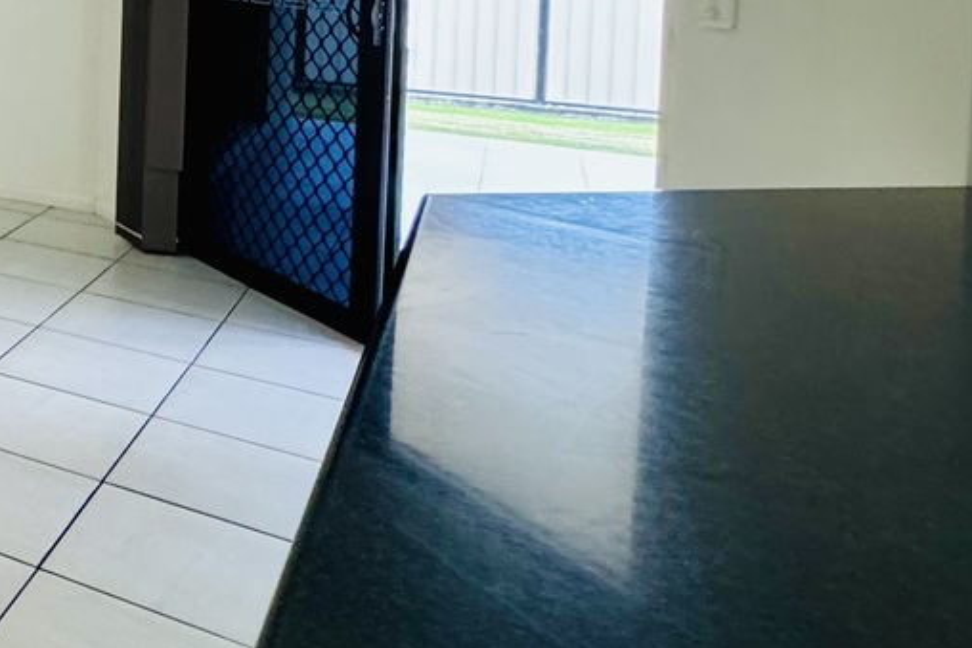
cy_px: -58
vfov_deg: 28.5
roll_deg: -1.3
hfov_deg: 31.3
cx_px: -377
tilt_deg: -1.1
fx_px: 1161
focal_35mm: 43
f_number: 2.2
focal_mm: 2.22
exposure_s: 1/100
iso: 250
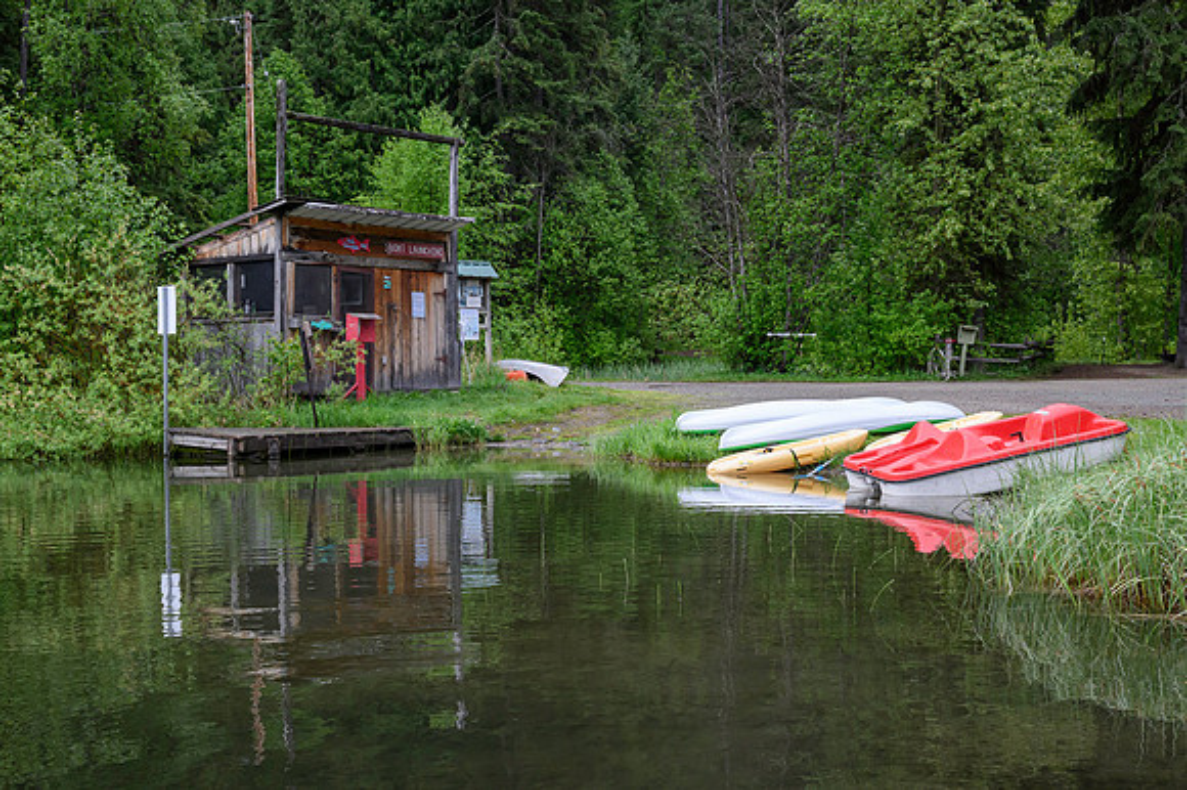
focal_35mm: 47
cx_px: 594
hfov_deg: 41.9
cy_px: 395
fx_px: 1549
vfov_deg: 28.6
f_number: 9
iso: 1250
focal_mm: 31.5
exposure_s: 1/250
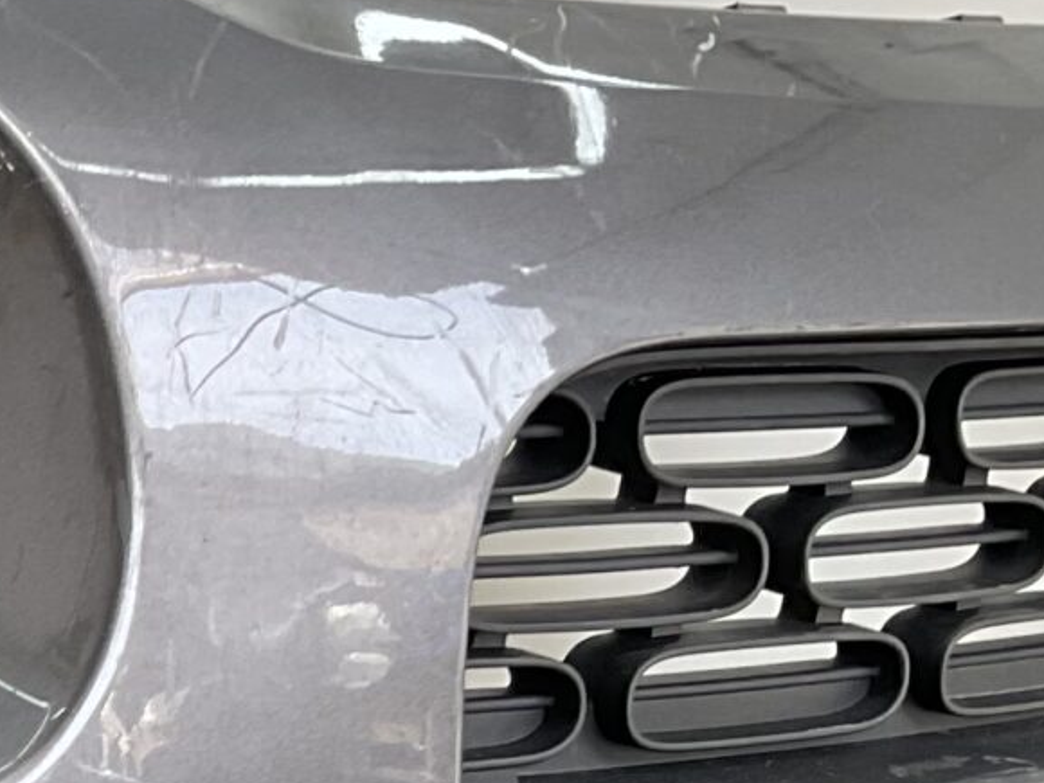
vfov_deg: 11.2
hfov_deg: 13.3
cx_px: -1049
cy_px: 1125
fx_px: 3860
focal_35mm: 128
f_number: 1.8
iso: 20
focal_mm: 3
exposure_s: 1/120
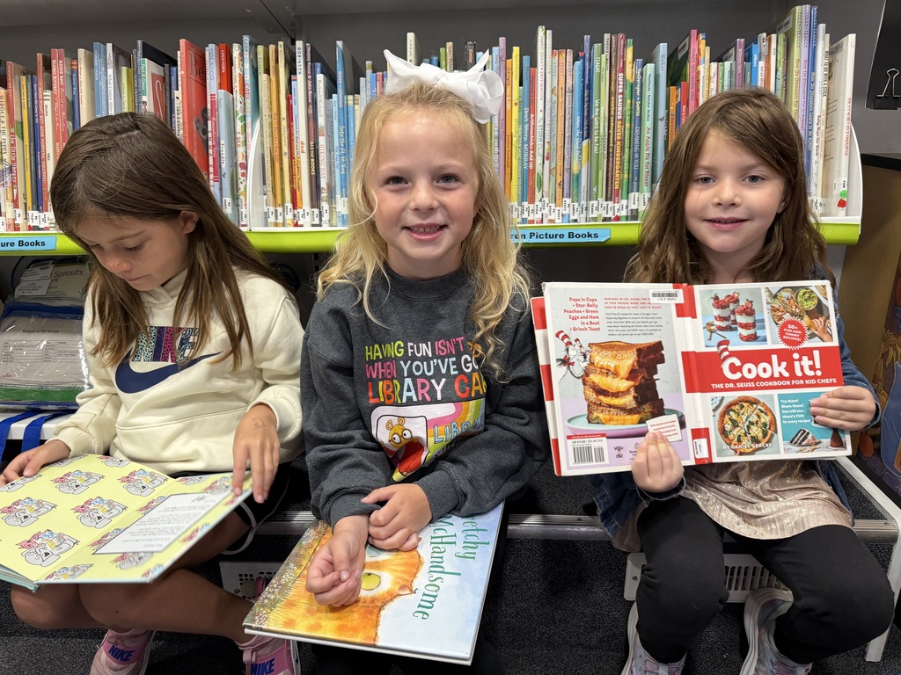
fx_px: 625
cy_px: 338
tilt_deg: -22.1
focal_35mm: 24
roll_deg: +2.2
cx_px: 450
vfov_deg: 56.8
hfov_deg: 71.6
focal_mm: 6.76
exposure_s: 1/60
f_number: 1.78
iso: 250
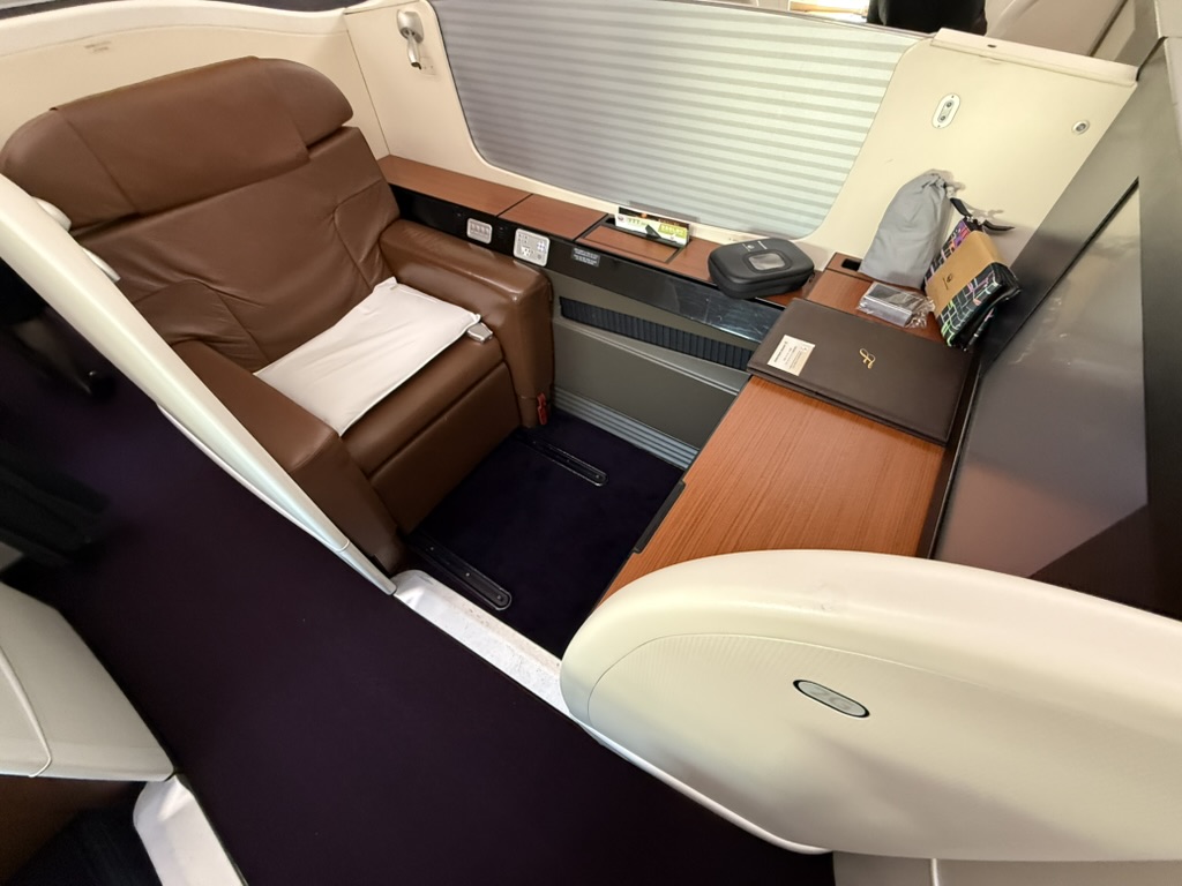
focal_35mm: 14
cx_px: 591
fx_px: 478
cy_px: 443
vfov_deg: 85.7
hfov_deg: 102.1
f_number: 2.2
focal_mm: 2.22
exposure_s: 1/54
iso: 640
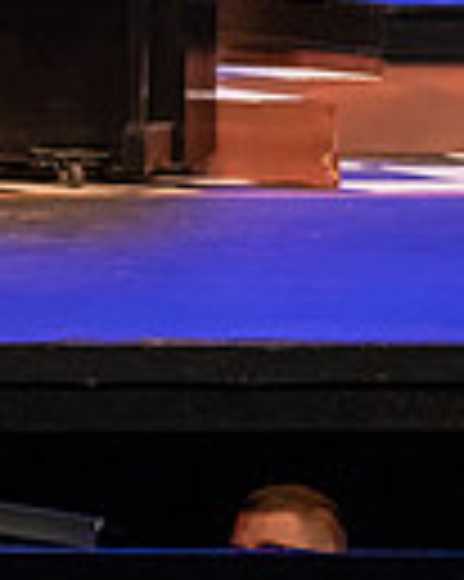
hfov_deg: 5.4
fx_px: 4795
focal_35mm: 279
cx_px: -464
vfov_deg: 6.8
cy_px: -250
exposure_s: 1/200
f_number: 3.5
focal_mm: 66
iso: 3200
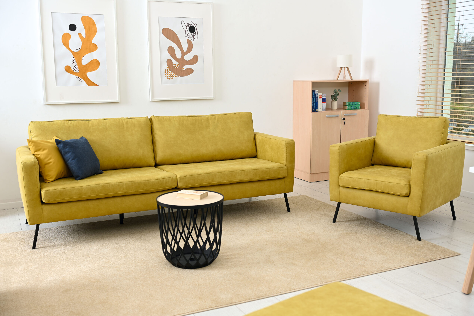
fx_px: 500
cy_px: 158
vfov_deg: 35.1
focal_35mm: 38
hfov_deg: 50.7
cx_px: 237
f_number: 4
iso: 64
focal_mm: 38
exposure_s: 1/60
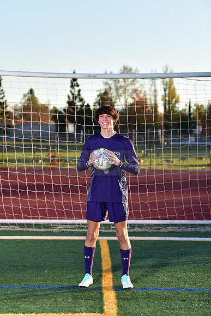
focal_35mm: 102
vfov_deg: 20.0
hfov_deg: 13.4
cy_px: 158
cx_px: 106
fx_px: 896
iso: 160
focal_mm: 102
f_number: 5.6
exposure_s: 1/250
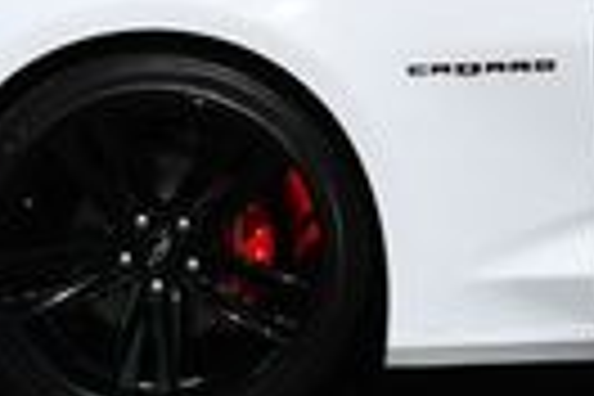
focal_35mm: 233
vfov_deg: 5.8
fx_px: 3844
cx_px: 1004
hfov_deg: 8.5
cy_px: -320
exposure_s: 1/400
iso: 100
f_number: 9
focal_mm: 24
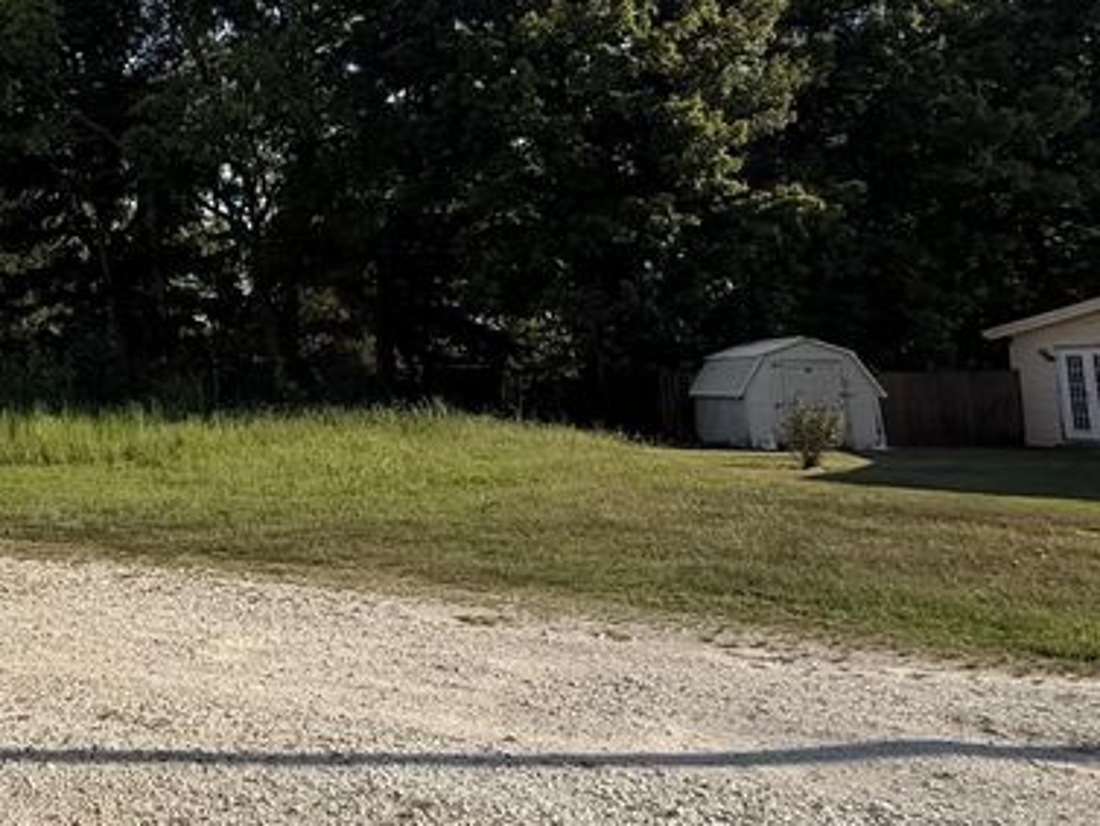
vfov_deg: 36.9
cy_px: 213
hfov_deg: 40.8
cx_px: -67
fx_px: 1208
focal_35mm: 38
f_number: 2.2
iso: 50
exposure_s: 1/1125
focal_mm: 2.22
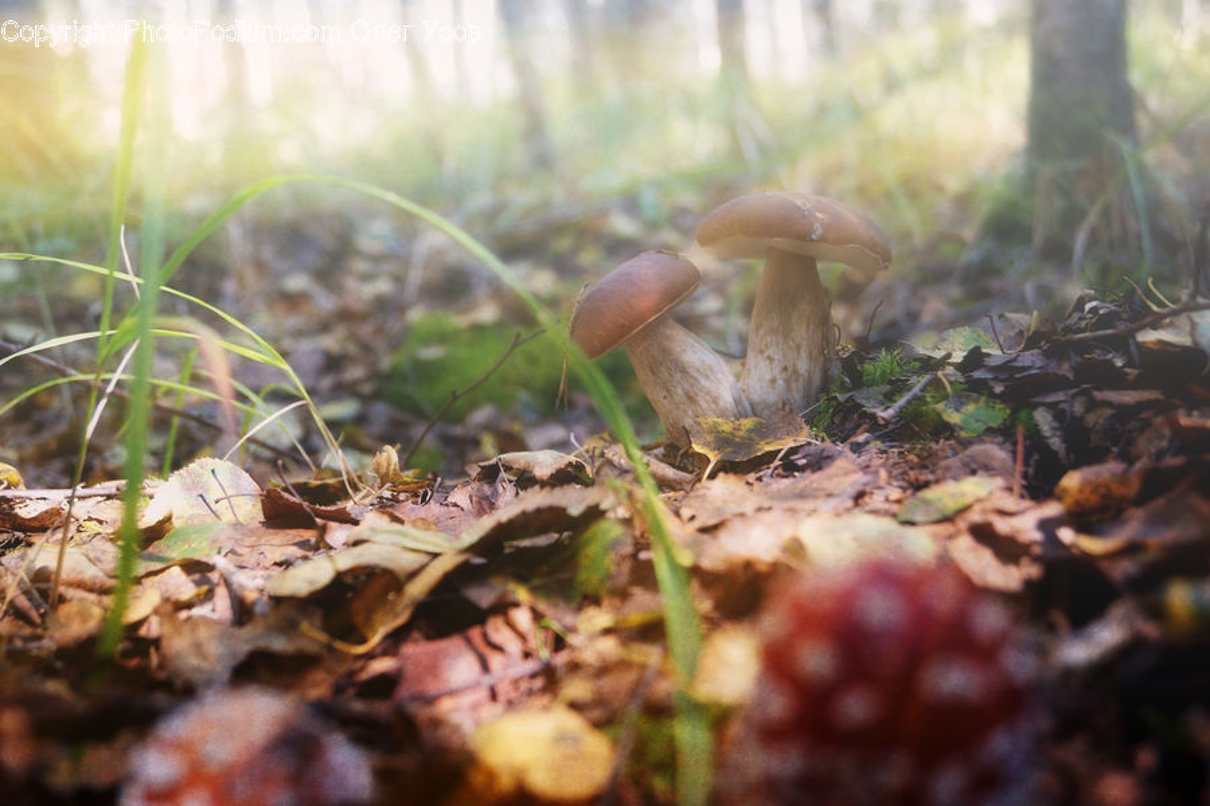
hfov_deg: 43.6
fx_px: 1512
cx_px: 605
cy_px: 403
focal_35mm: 45
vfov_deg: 29.9
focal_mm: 30
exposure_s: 1/60
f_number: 4.5
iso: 200
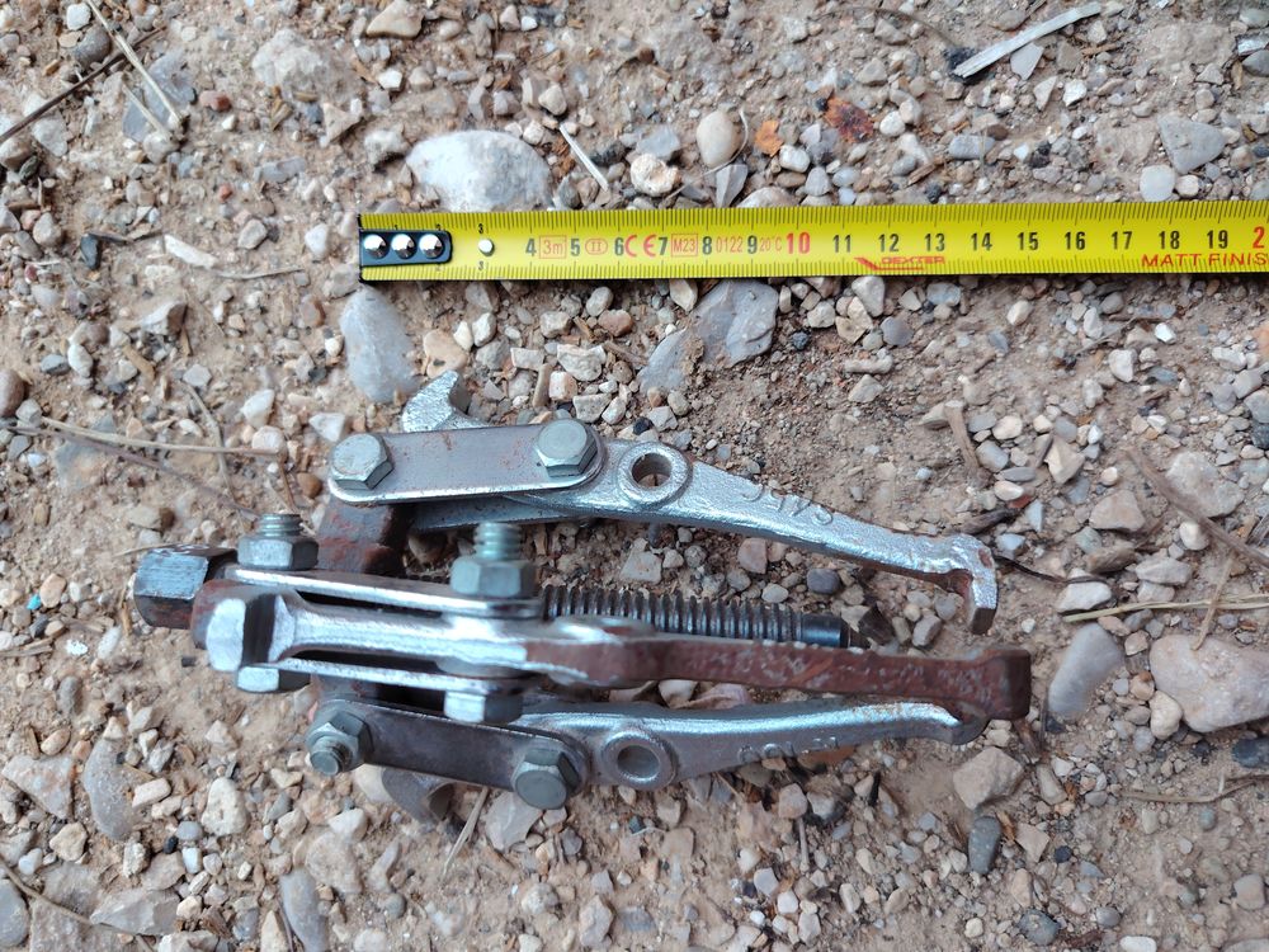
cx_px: 634
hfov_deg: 71.6
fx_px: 880
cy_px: 476
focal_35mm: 24
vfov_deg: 56.8
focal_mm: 5.25
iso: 656
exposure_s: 1/100
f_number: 1.75
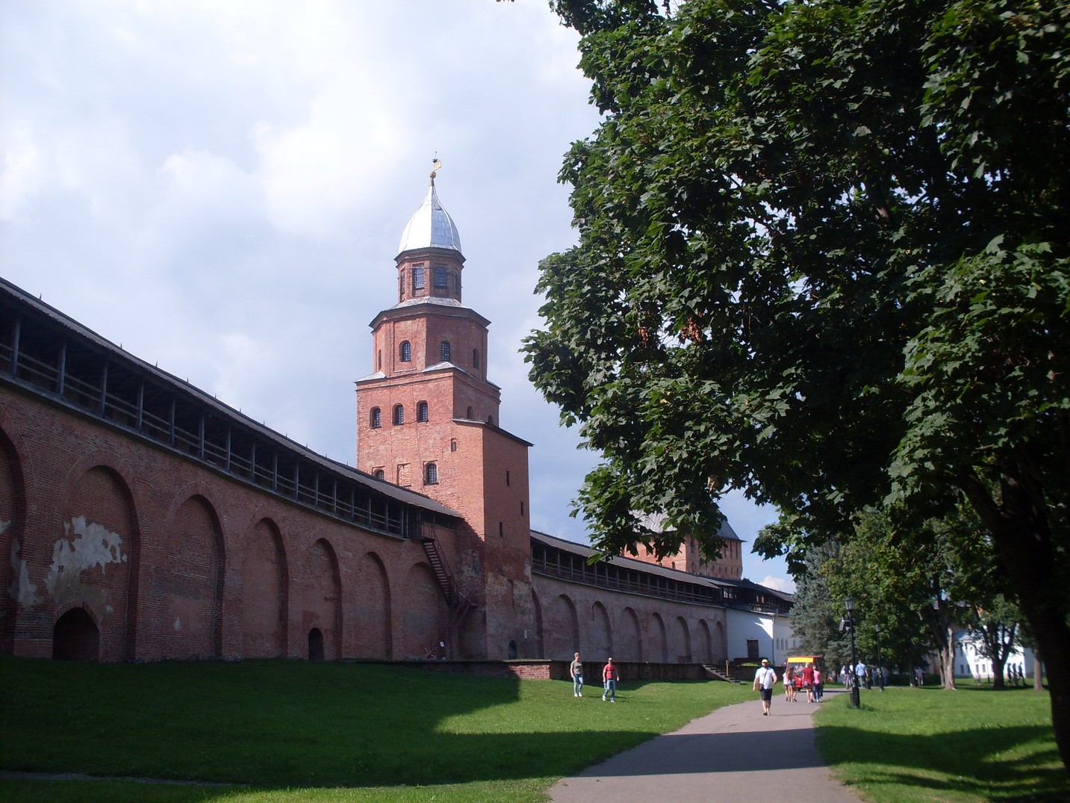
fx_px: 1175
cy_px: 402
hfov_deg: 49.0
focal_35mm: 38
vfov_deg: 37.7
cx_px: 535
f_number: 8.4
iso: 80
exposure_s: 1/180
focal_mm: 6.3
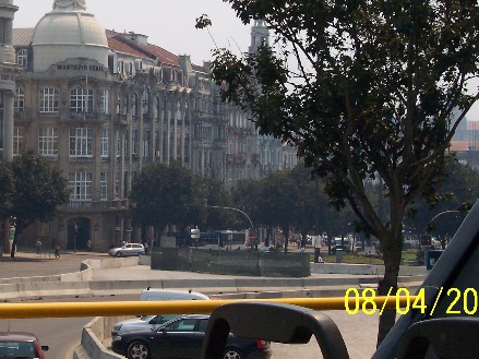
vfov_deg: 15.7
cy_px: 56
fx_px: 1287
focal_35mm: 93
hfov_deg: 20.9
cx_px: 120
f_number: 5.6
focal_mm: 10.7
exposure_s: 1/700
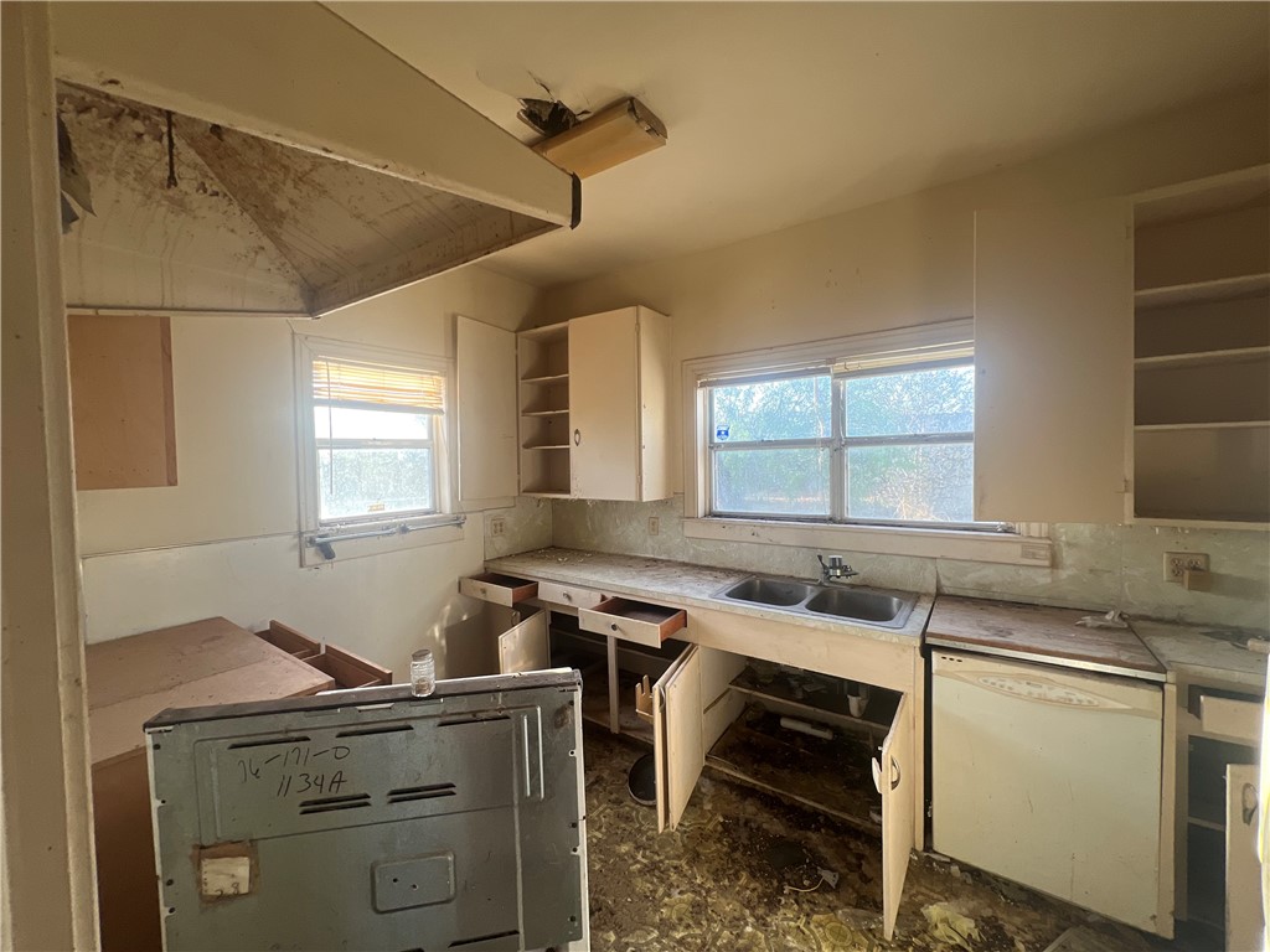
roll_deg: +1.8
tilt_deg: -2.2
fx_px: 477
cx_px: 635
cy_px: 476
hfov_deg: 106.2
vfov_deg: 89.9
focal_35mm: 13
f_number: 1.8
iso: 64
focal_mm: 1.57
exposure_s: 1/99
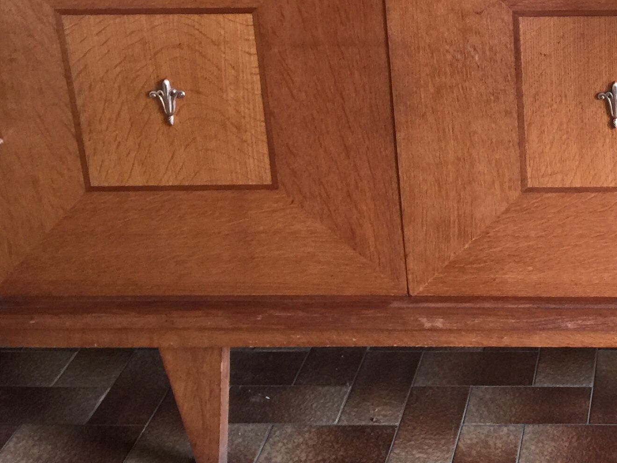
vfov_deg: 20.0
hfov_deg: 25.2
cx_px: 667
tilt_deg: -19.8
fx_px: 1283
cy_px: 32
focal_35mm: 72
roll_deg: -0.7
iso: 64
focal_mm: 4.15
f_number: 2.2
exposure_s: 1/33
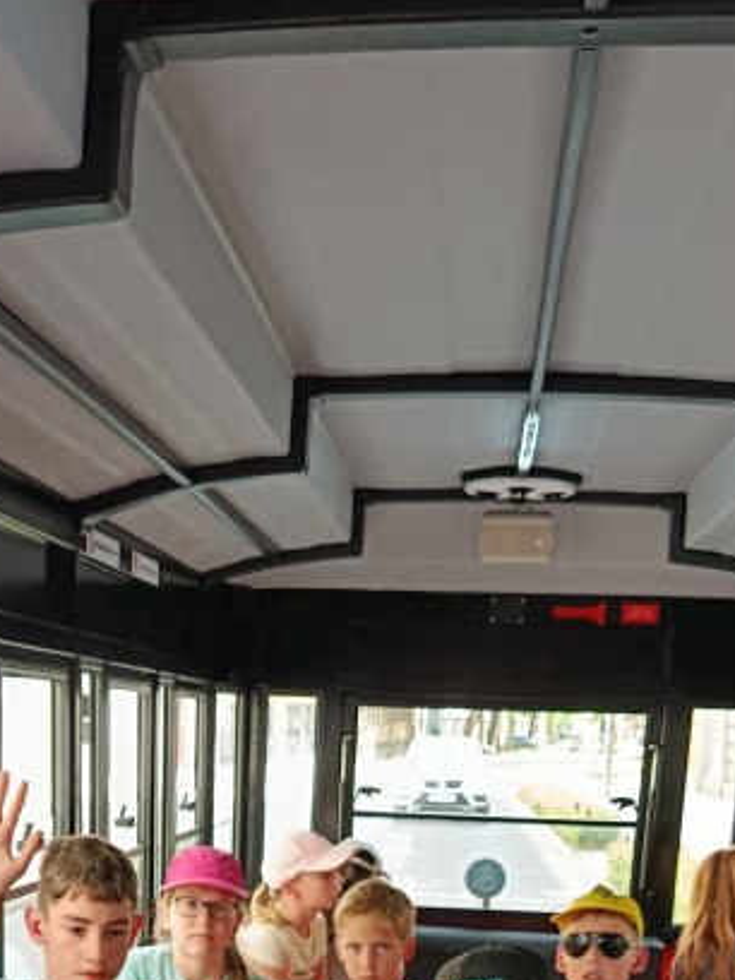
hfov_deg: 27.4
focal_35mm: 53
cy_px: 1057
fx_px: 1500
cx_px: 275
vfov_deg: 32.2
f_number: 1.7
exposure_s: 1/100
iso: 271
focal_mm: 5.24
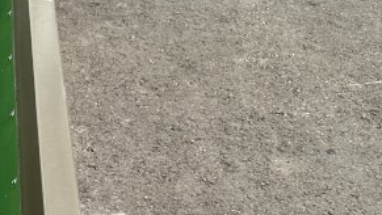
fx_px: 932
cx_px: -125
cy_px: 333
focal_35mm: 92
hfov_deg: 20.9
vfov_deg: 12.5
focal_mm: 6.86
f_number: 1.78
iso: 80
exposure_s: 1/3861
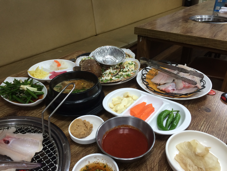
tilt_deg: -29.2
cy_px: 86
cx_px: 114
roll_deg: +0.4
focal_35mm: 29
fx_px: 190
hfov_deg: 61.7
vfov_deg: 48.2
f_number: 2.2
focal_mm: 4.15
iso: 64
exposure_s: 1/30
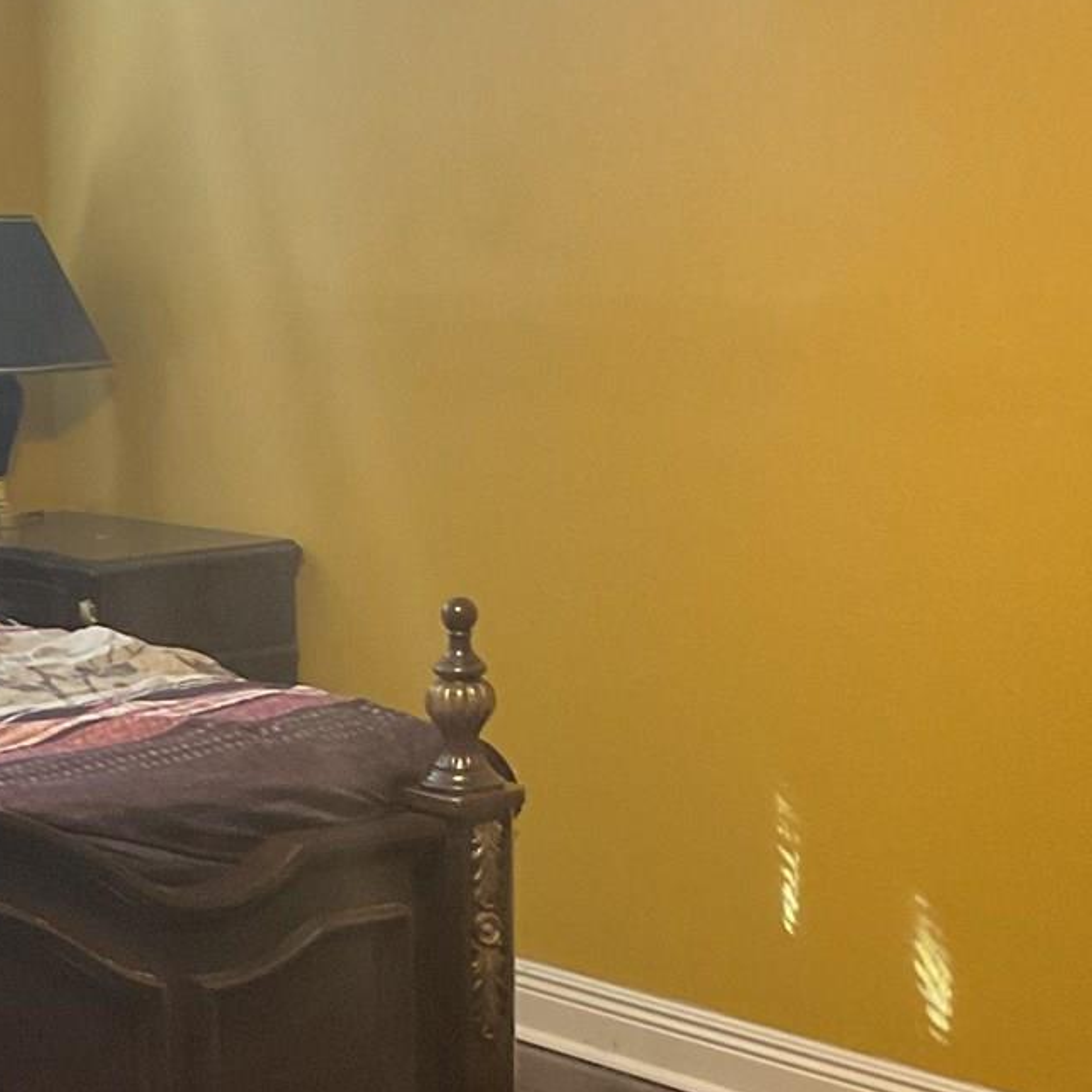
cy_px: 852
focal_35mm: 92
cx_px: 139
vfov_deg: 18.7
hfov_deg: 18.6
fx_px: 3284
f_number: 1.8
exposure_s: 1/40
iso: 250
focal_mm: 3
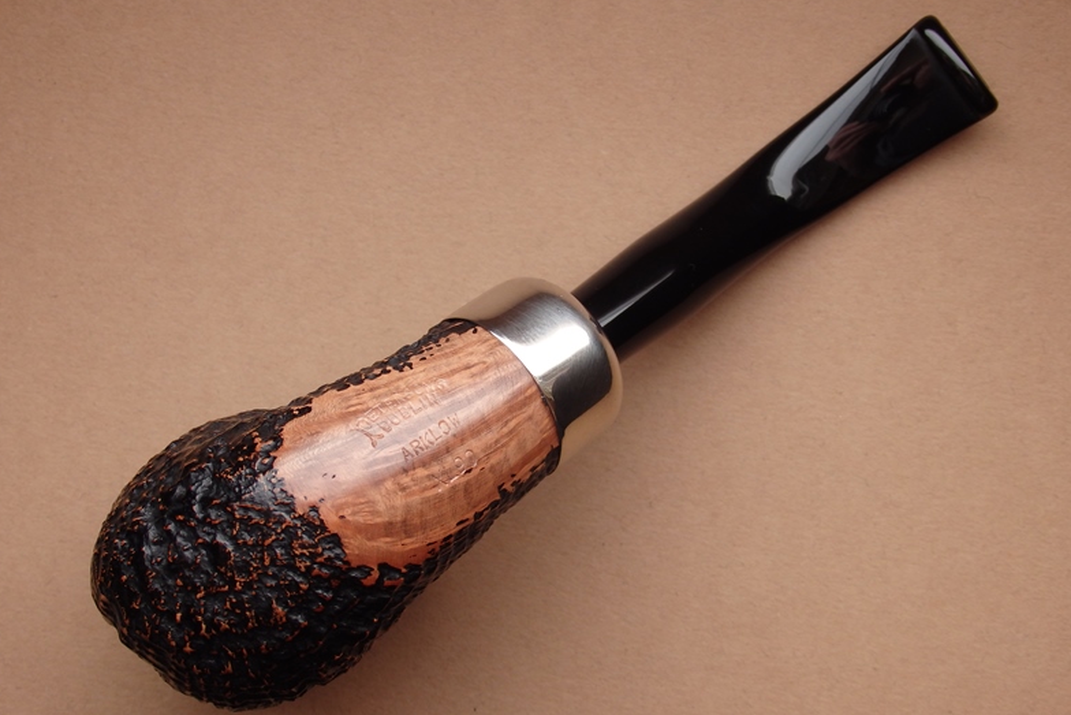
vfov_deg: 26.0
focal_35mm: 52
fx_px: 1547
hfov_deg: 38.2
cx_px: 526
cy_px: 384
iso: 125
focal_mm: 8.9
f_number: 4
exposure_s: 1/30
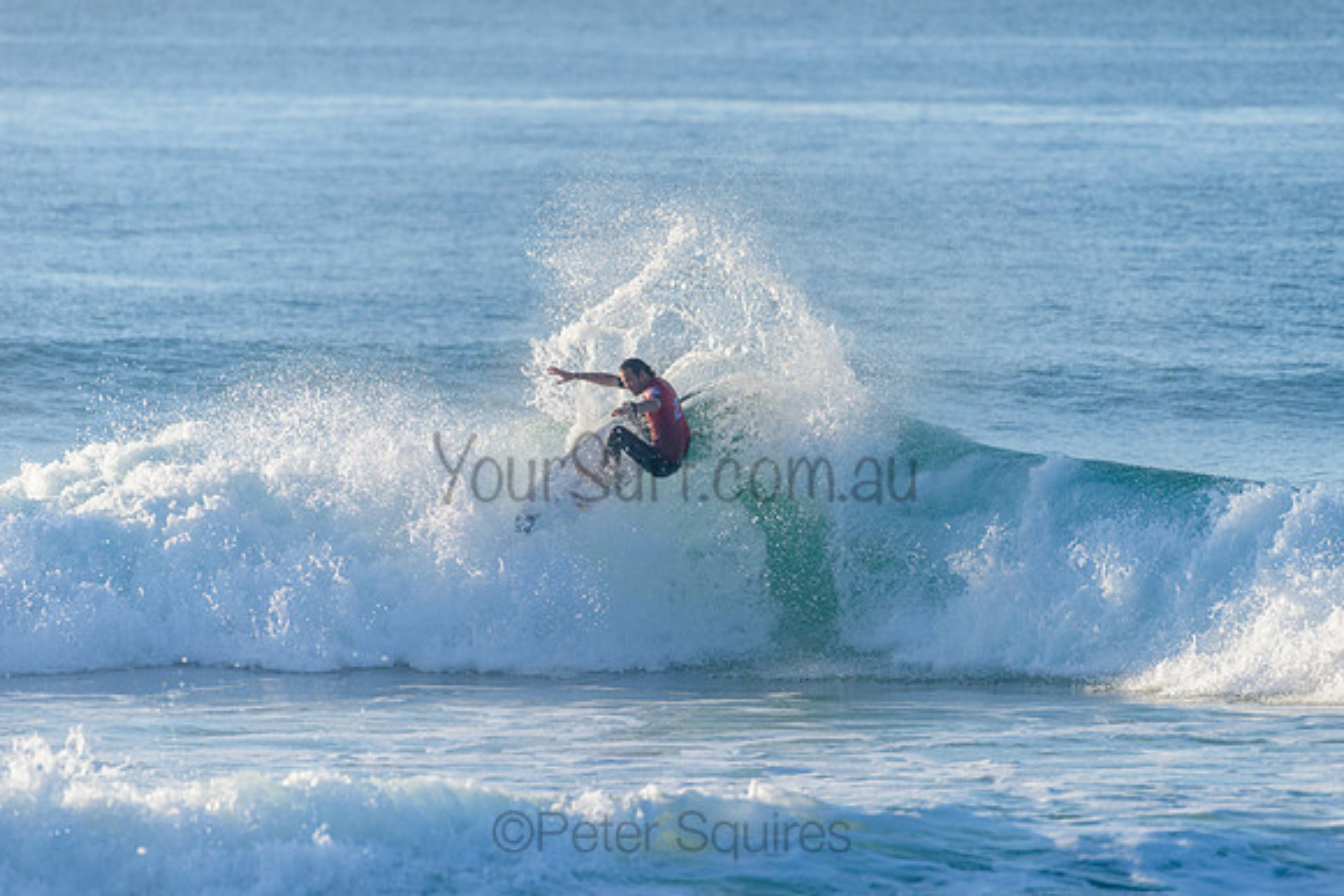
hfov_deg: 4.1
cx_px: 672
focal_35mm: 500
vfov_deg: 2.8
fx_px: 18674
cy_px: 448
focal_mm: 500
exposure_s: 1/2000
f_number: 5.6
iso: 280
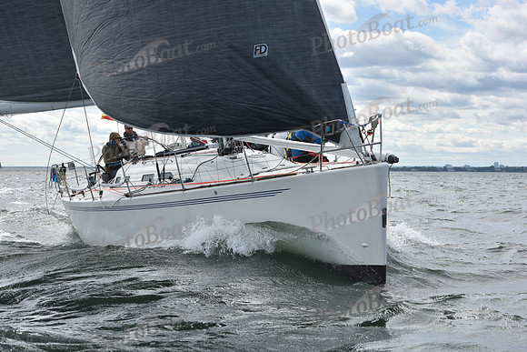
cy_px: 176
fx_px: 1142
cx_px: 264
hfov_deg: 26.0
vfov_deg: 17.5
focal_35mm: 78
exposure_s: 1/1000
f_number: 7.1
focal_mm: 78
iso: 320
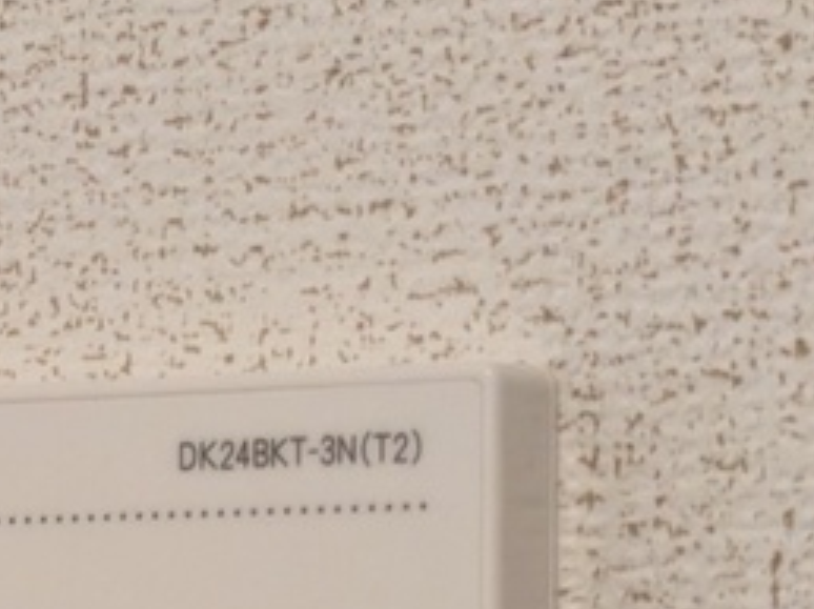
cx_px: -136
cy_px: 959
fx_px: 4464
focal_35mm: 190
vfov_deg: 7.6
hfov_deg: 10.3
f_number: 1.89
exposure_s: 1/120
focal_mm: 5.43
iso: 603
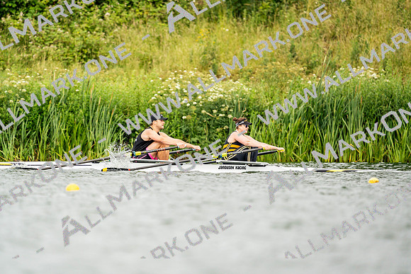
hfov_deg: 3.4
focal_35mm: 600
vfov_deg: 2.3
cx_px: 206
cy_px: 137
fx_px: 6851
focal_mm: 600
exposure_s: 1/2000
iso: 640
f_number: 6.3
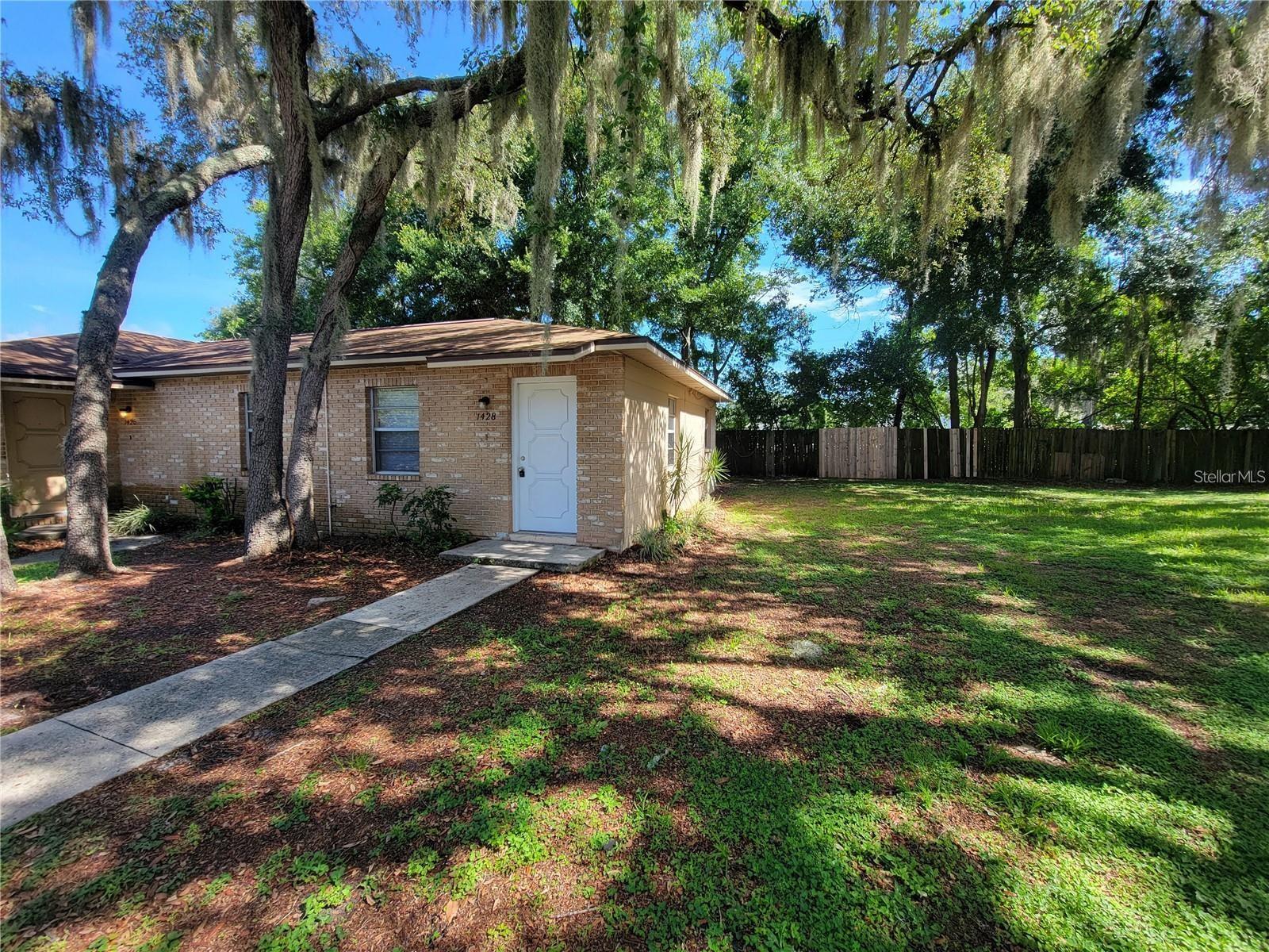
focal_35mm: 13
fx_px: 477
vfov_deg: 89.9
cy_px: 476
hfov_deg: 106.2
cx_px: 634
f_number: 2.2
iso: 50
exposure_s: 1/307
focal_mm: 2.2
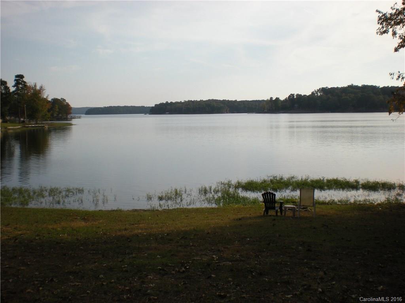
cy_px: 152
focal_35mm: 38
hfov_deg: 49.0
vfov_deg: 37.7
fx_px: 445
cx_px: 202
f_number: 4.6
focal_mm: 6.3
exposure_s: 1/716
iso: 89
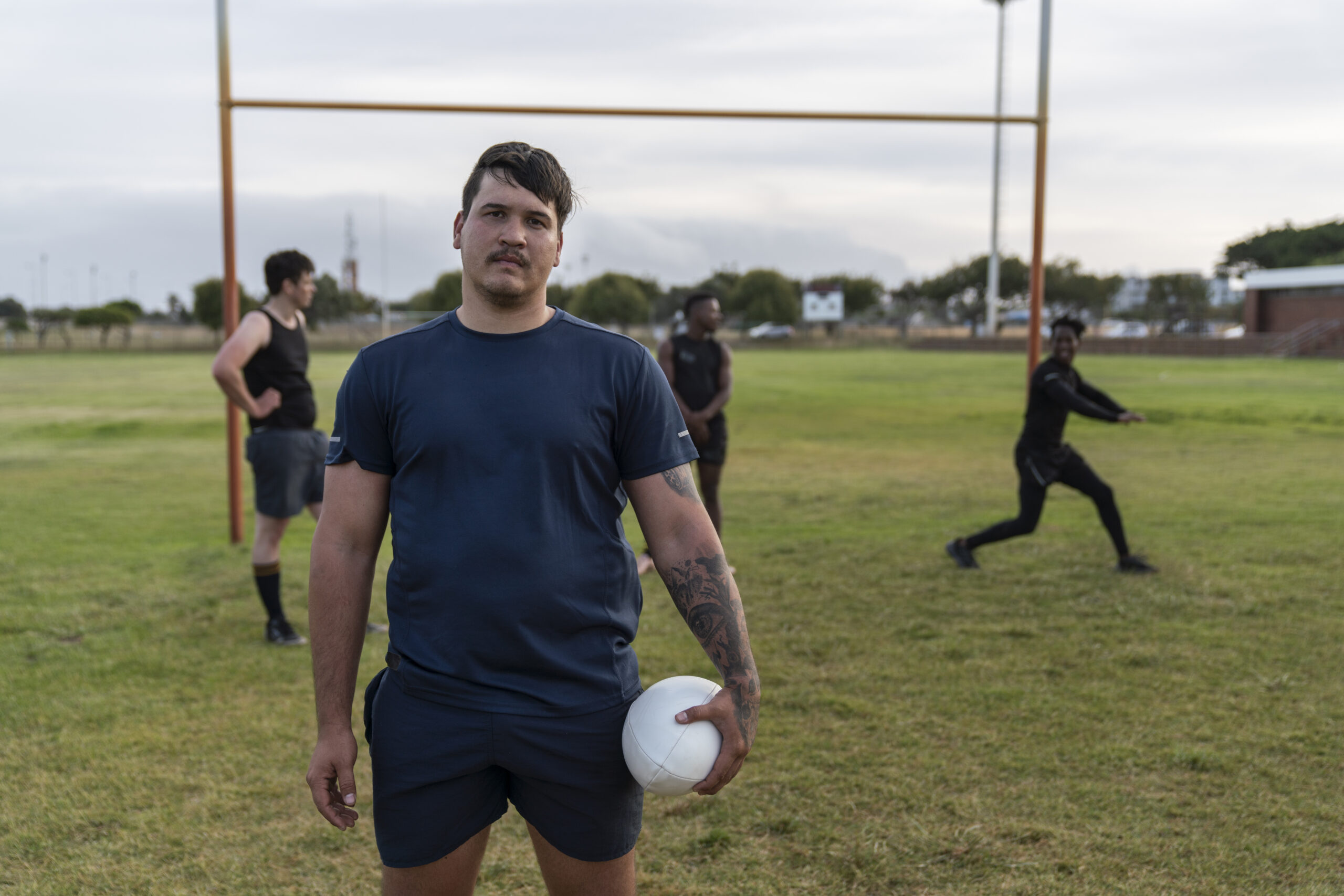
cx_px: 672
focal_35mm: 40
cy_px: 448
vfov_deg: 33.4
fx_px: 1493
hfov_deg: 48.5
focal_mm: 40
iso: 100
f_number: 2.8
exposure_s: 1/400
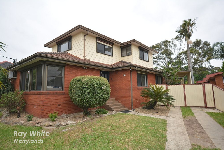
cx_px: 112
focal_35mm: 15
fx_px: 93
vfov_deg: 77.5
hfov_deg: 100.3
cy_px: 75
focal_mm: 10
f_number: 4
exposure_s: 1/60
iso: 220
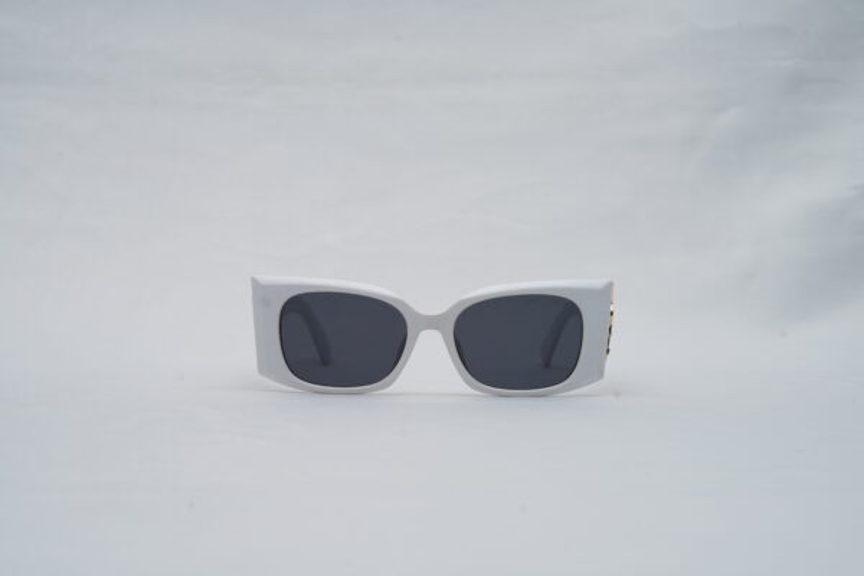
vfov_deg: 27.0
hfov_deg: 39.6
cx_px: 432
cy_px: 288
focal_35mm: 50
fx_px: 1200
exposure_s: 1/160
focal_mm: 50
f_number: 9
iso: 100
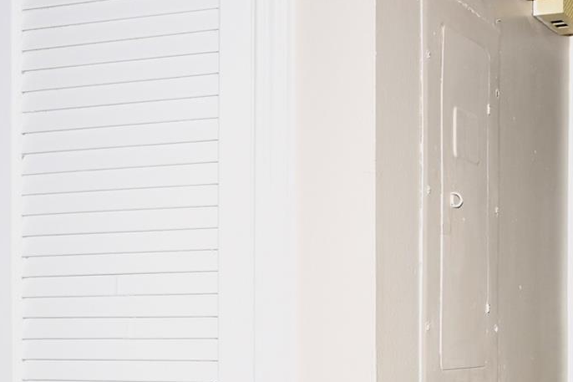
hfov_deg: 25.8
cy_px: 415
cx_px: 477
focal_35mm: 77
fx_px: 1225
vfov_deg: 17.2
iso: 100
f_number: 4
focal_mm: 22
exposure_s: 1/60
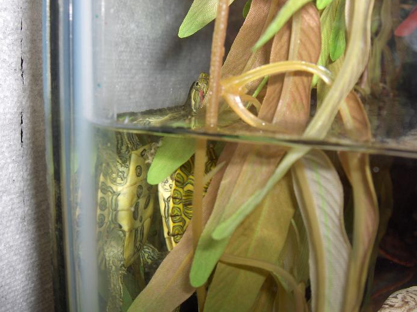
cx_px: 209
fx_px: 482
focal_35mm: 40
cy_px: 153
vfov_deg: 35.9
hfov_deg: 46.8
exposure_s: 1/60
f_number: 4.8
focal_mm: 8
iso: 100
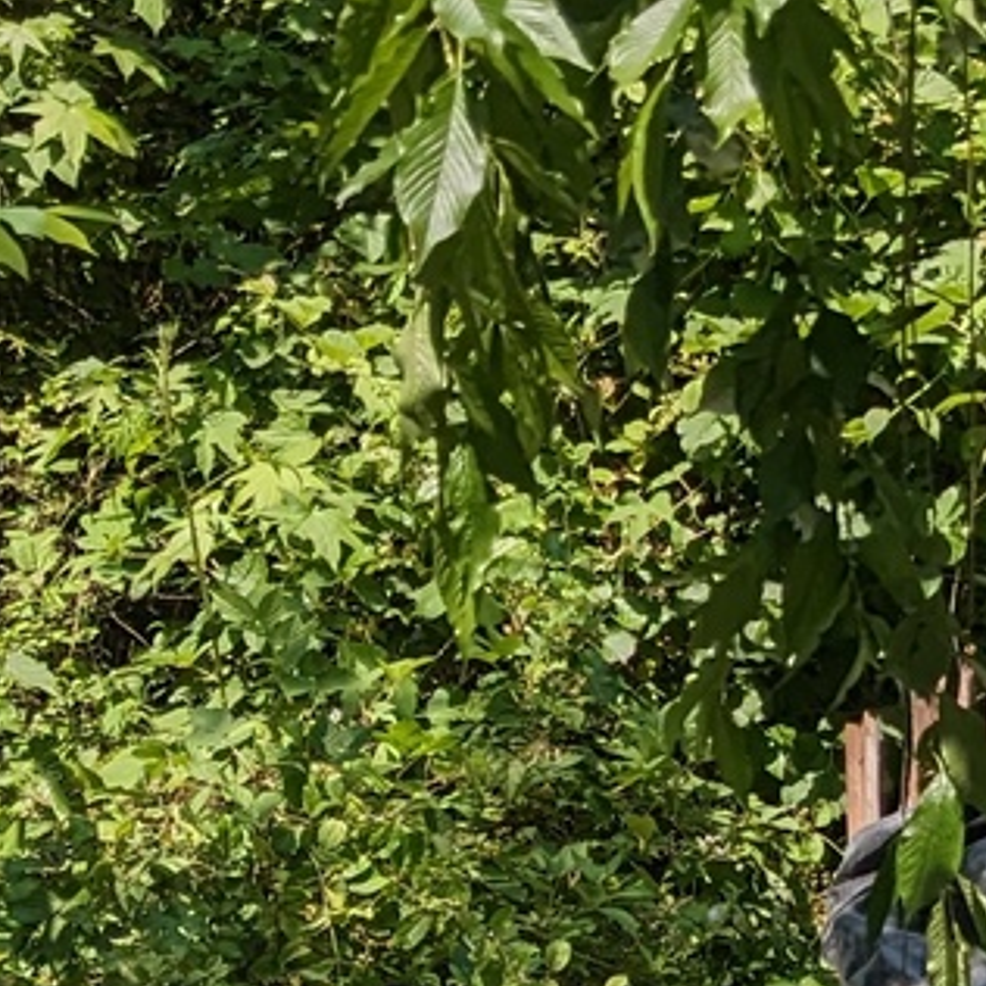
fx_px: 3899
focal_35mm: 121
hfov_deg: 13.8
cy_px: 1370
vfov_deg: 13.7
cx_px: 1342
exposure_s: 1/2924
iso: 54
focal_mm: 4.38
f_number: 1.73
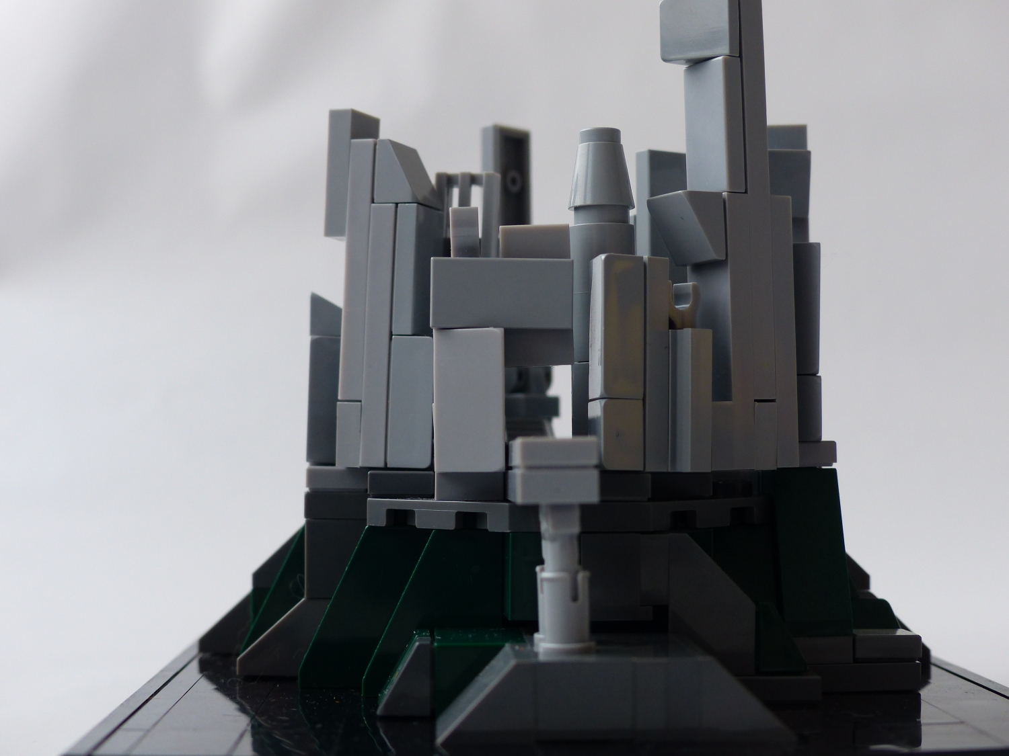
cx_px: 504
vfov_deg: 22.9
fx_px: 1865
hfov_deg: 30.3
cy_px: 378
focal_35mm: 64
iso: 100
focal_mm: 10.9
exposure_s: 1/125
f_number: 2.8
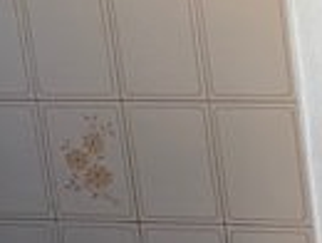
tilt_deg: -12.1
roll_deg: +2.1
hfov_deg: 12.6
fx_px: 1193
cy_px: 37
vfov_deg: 11.6
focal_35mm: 128
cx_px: 731
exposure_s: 1/60
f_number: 1.8
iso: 125
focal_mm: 4.25
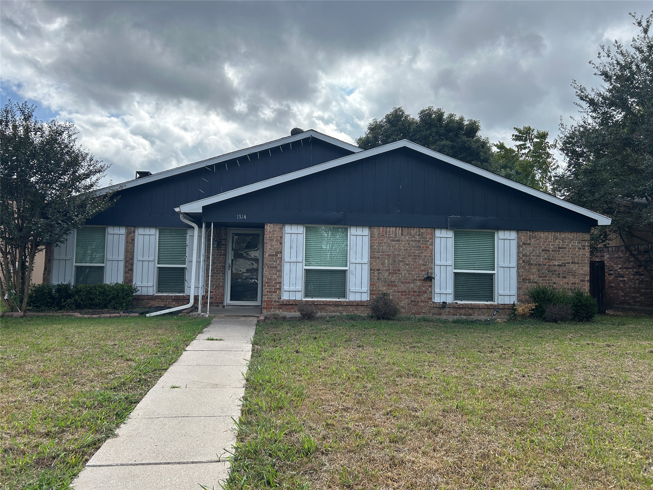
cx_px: 326
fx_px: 490
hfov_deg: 67.3
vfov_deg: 53.1
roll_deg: -1.4
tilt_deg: +4.8
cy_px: 245
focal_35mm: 26
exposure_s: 1/4115
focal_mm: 5.7
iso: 50
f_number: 1.5
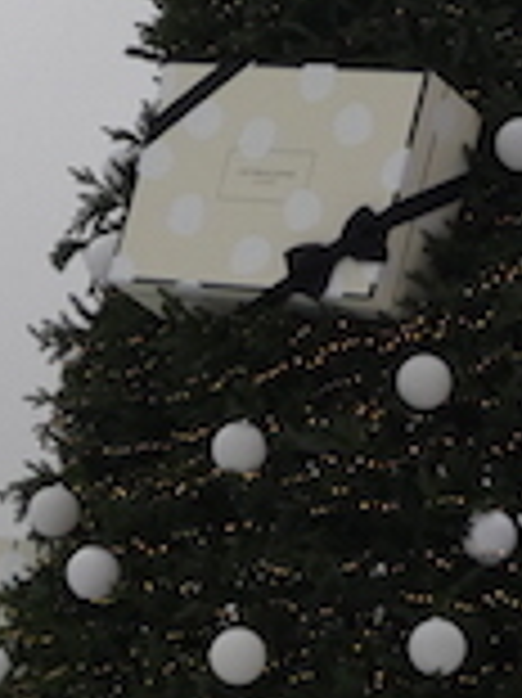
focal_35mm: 193
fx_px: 3886
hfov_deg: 7.7
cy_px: 356
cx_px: 405
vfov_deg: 10.3
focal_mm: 7.3
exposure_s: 1/200
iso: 80
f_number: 3.6
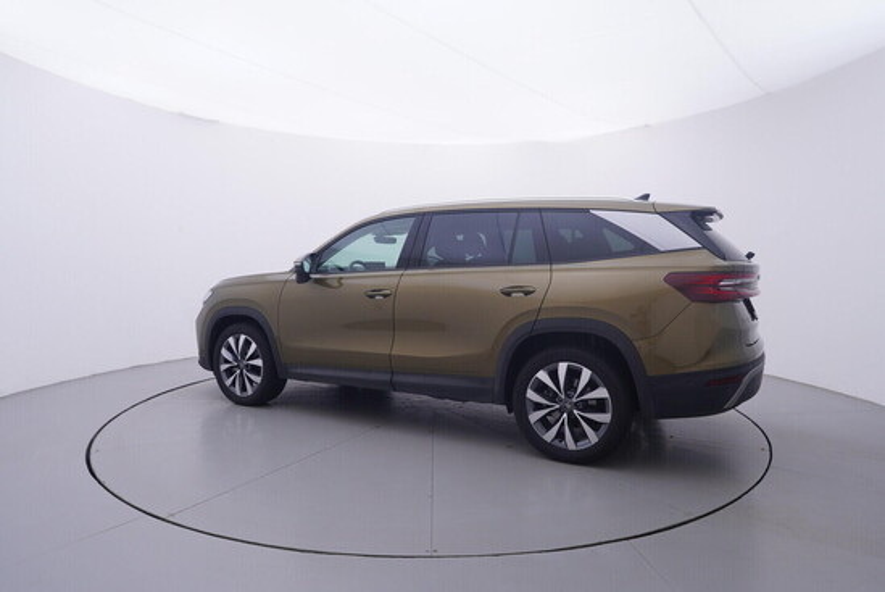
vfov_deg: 56.2
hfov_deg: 77.3
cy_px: 296
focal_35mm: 22
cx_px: 442
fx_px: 554
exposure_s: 1/80
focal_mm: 15
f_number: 5
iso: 200
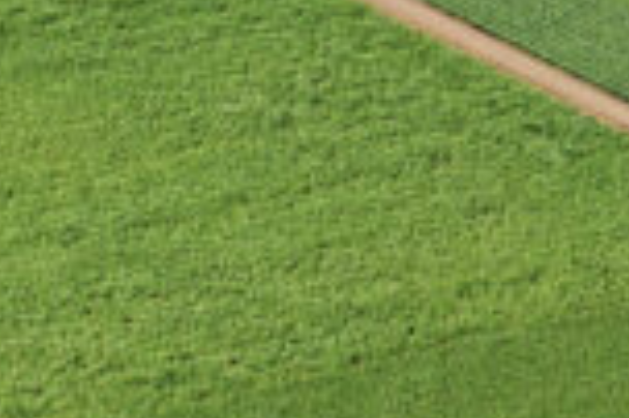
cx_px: 1688
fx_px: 4119
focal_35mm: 236
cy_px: -126
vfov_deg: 5.8
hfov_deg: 7.9
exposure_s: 1/2000
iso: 125
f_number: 4.5
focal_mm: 35
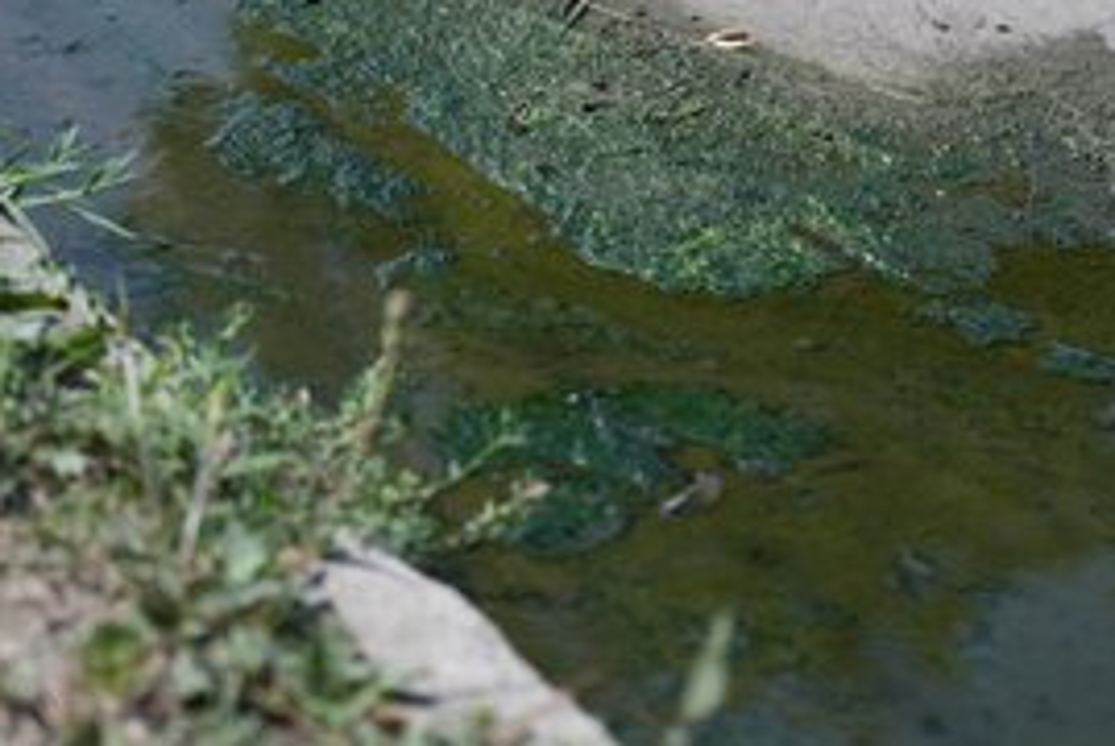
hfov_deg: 19.6
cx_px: 692
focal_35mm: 104
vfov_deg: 13.2
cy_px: 218
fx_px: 3225
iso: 200
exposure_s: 1/3200
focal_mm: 70
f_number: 2.8
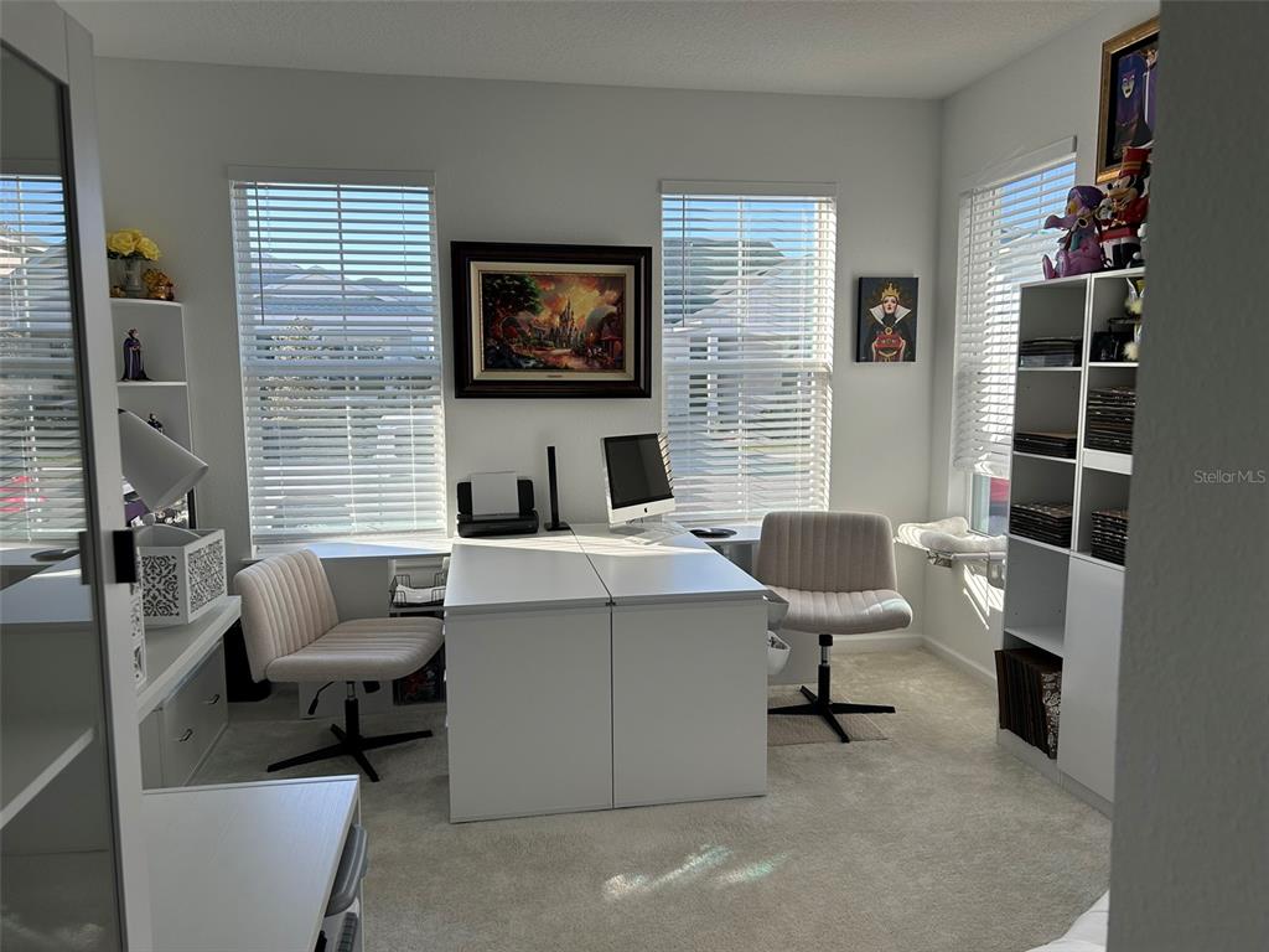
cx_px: 634
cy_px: 476
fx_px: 953
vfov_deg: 53.1
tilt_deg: -7.1
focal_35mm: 26
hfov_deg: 67.3
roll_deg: +0.3
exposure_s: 1/436
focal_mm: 5.7
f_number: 1.5
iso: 50
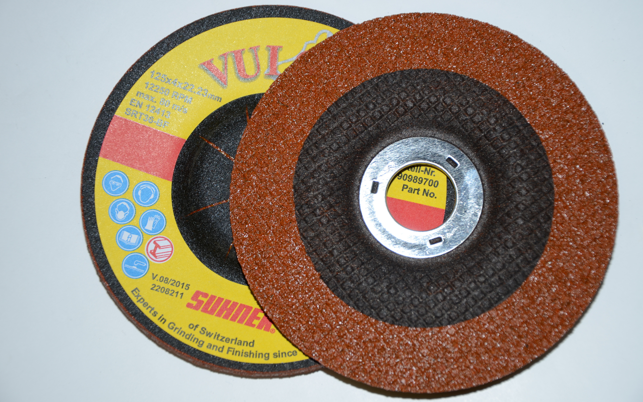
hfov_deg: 23.3
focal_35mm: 89
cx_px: 321
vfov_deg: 14.7
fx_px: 1560
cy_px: 190
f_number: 5
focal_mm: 58
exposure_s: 1/60
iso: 100
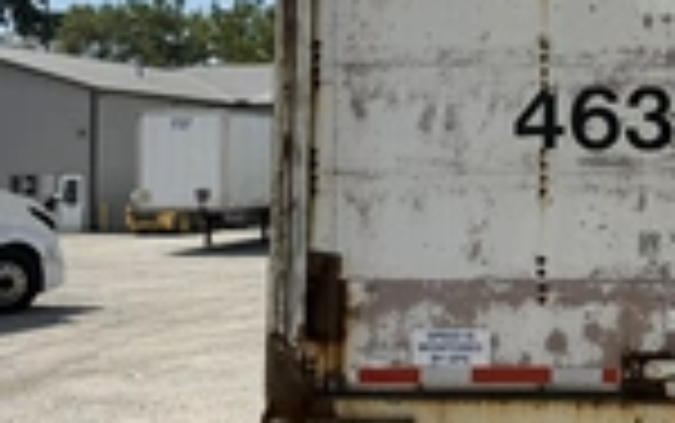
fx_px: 1252
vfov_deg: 19.1
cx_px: 711
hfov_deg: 27.9
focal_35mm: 68
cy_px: 140
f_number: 1.78
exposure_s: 1/5714
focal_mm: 6.76
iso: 80
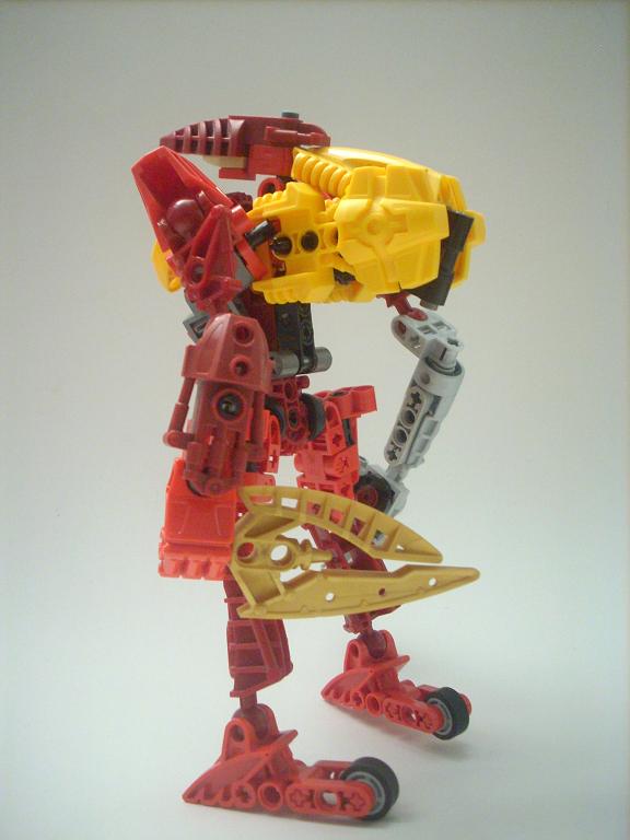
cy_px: 420
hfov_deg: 38.7
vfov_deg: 50.1
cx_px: 315
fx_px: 898
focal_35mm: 37
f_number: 2.8
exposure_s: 1/4
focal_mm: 6.2
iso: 383
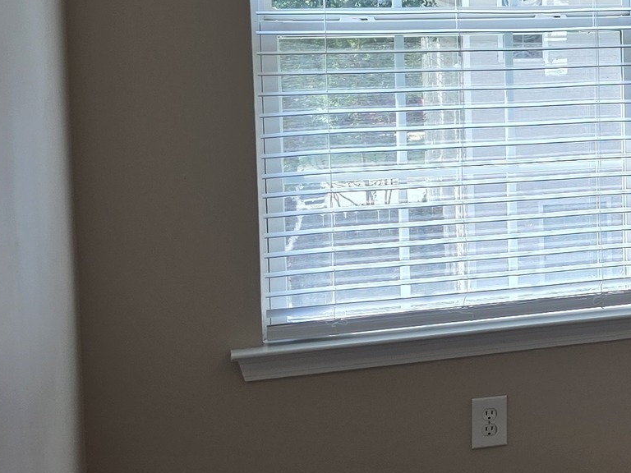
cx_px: 1172
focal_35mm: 92
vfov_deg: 15.9
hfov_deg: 17.1
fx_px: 1677
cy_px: 90
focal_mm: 6.3
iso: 32
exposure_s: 1/120
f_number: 1.7
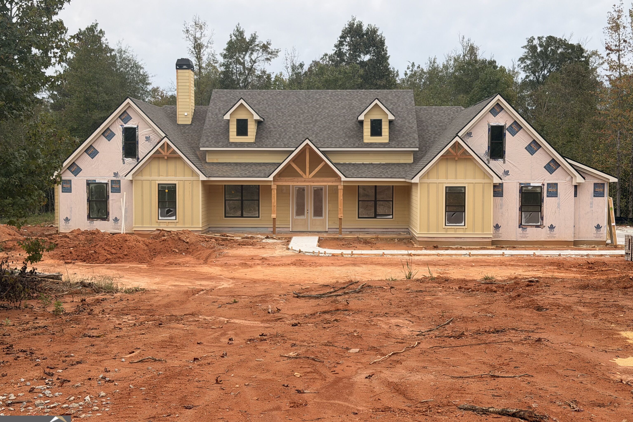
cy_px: 202
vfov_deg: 27.0
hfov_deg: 39.6
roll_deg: +0.0
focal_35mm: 50
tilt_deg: -2.5
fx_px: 879
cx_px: 317
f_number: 1.78
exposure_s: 1/1795
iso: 64
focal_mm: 6.76
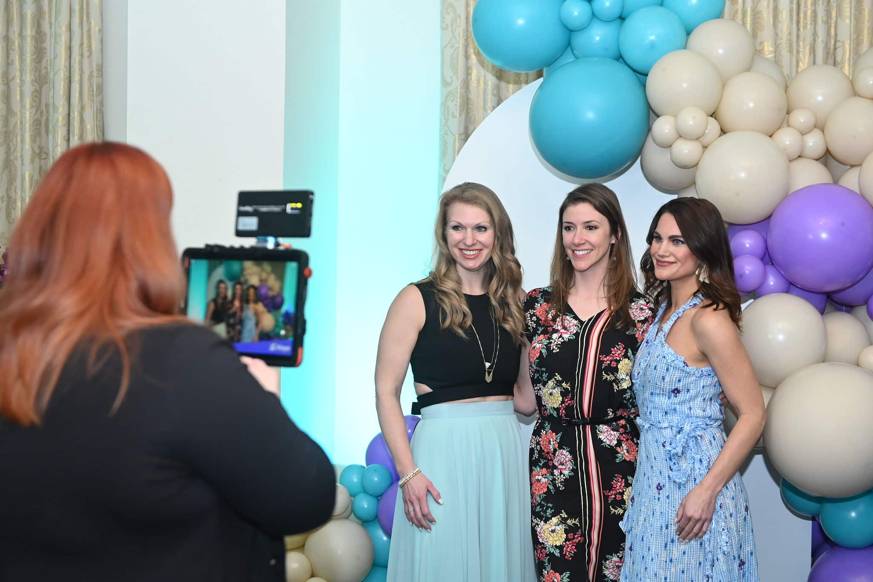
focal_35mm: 58
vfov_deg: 23.4
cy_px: 291
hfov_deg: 34.5
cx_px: 436
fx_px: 1406
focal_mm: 58
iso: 2500
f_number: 3.5
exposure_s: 1/200
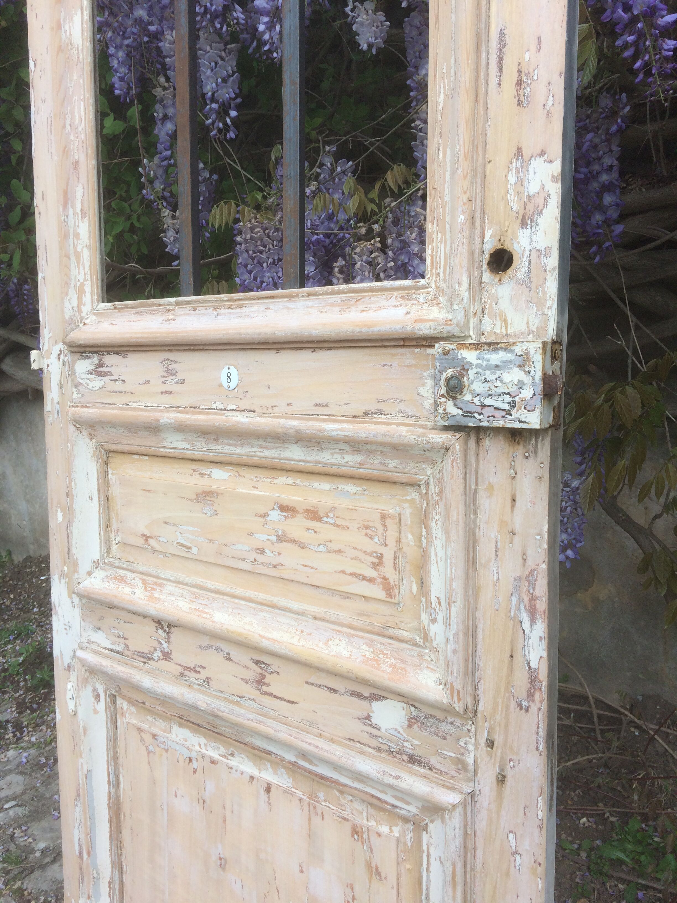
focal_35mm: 29
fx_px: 756
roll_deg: +1.6
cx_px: 338
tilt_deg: -7.1
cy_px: 452
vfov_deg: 61.7
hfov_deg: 48.2
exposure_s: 1/540
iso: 32
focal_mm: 4.15
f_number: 2.2
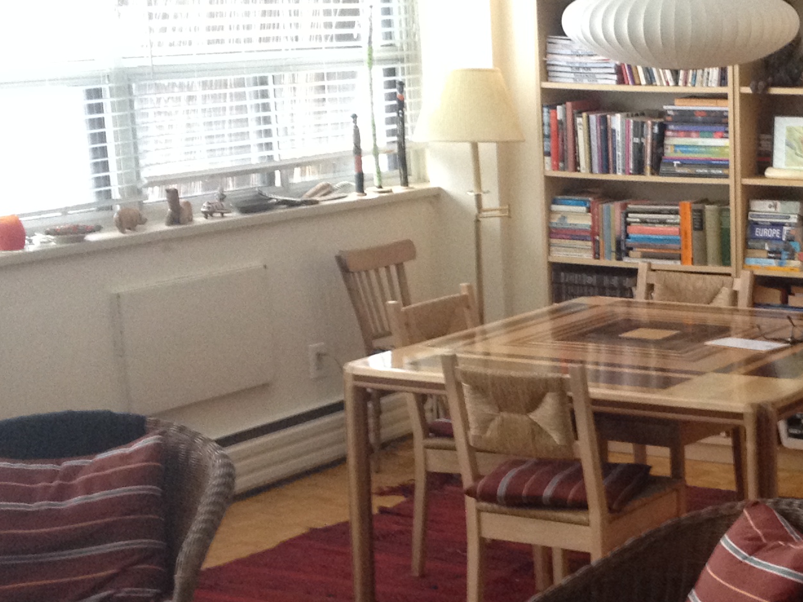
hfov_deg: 20.7
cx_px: 795
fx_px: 2134
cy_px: 418
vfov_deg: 16.0
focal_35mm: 92
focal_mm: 4.28
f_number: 2.4
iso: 200
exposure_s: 1/20
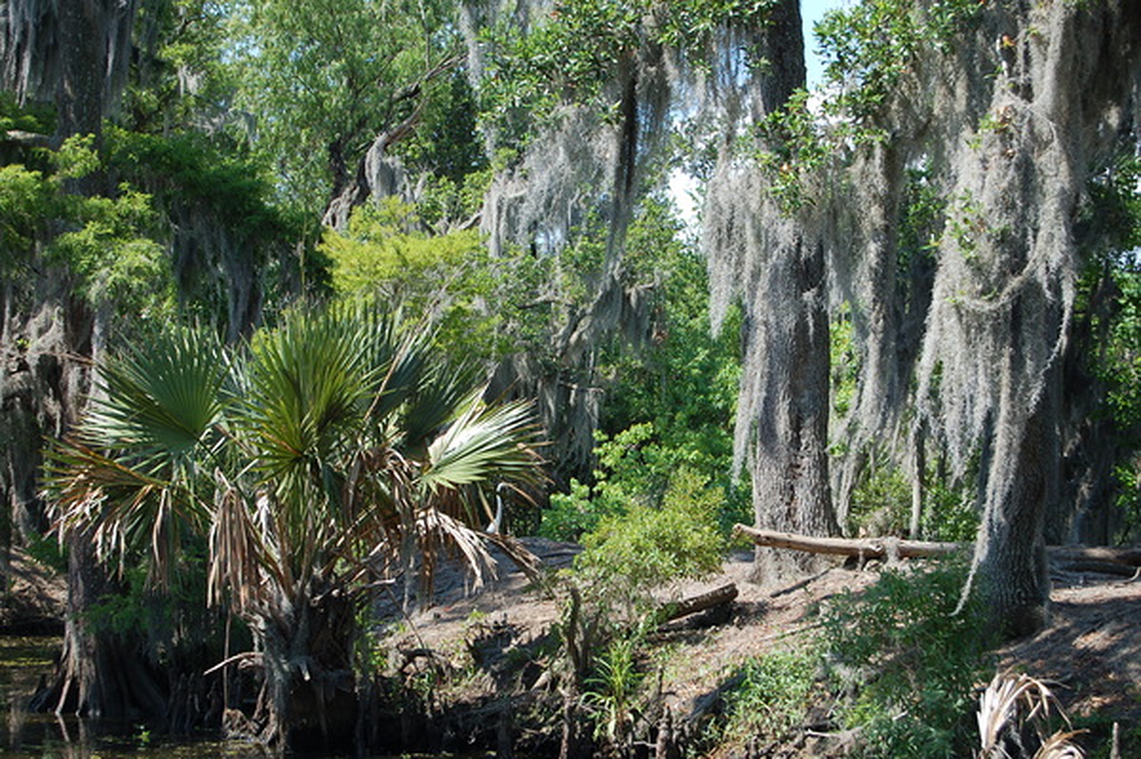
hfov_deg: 24.6
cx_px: 570
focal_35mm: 82
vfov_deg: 16.5
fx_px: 2613
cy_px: 380
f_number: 7.1
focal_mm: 55
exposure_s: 1/200
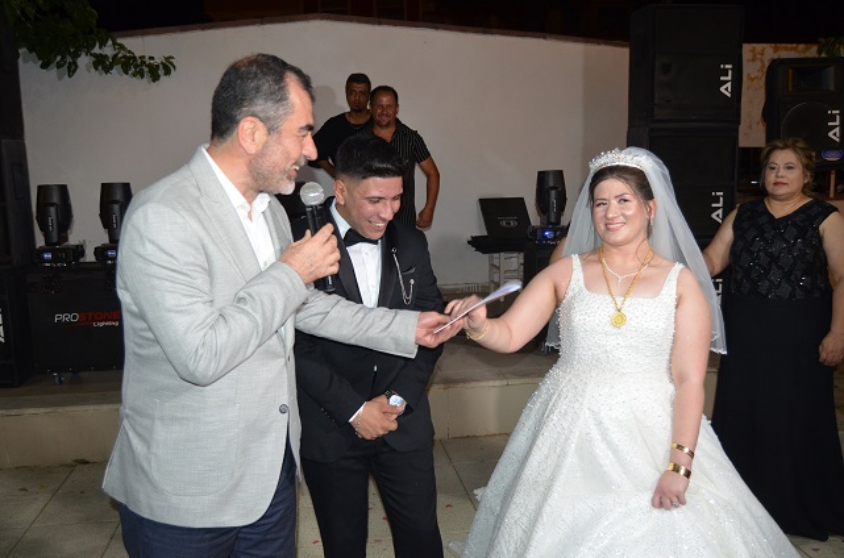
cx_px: 422
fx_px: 772
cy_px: 279
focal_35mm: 33
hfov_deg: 57.3
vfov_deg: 39.8
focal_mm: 22
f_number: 3.5
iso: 1100
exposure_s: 1/60
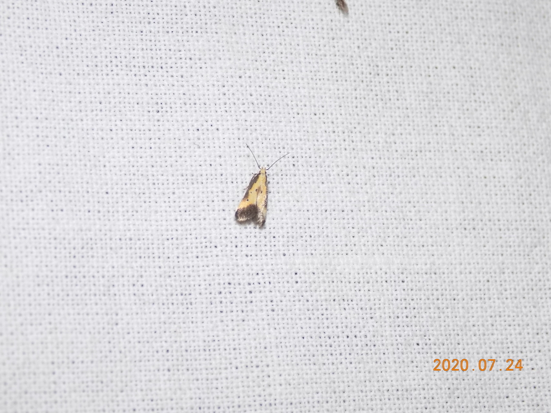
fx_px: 1879
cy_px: 206
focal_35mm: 118
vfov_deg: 12.6
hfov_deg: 16.7
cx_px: 276
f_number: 4.8
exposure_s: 1/30
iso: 200
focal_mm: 20.9
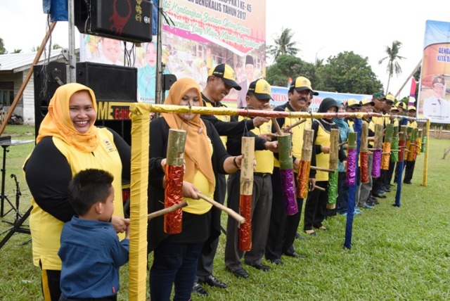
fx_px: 425
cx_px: 225
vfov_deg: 39.0
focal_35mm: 34
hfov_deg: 55.8
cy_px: 150
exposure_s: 1/160
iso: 500
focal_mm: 34
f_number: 14
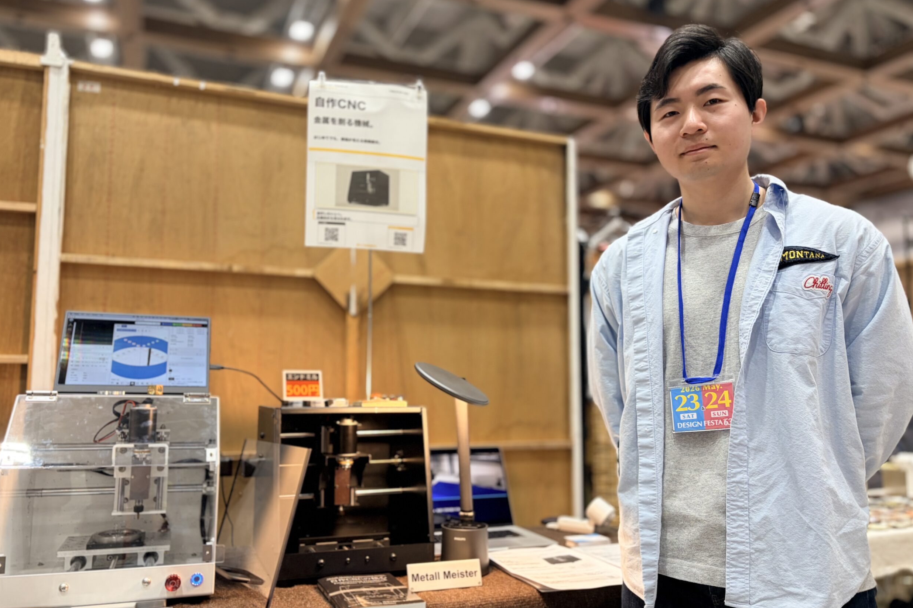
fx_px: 710
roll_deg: +0.1
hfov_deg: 65.5
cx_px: 441
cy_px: 315
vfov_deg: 46.4
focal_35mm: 28
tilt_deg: +5.2
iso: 100
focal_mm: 5.96
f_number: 1.6
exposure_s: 1/50
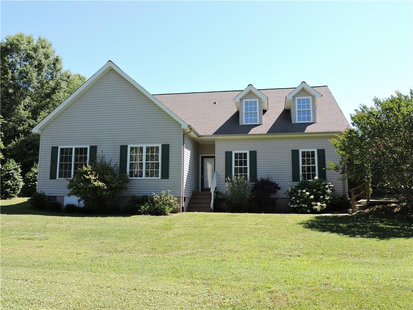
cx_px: 206
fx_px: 358
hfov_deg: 60.0
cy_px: 155
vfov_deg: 46.8
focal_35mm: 30
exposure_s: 1/400
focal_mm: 5.4
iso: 100
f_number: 3.1
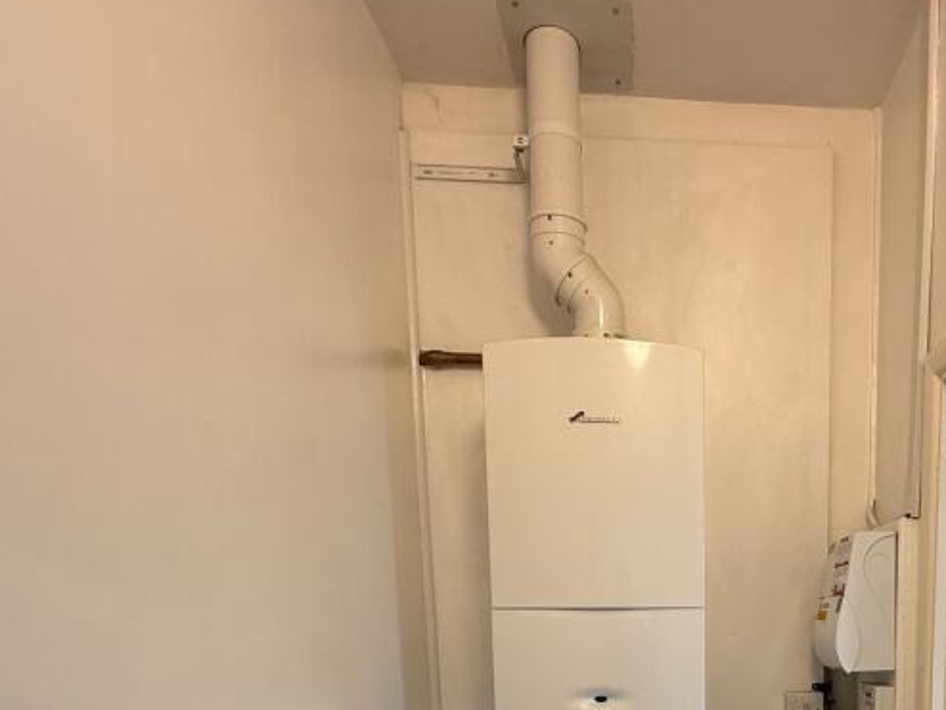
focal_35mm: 29
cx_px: 726
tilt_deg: -6.5
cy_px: 712
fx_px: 793
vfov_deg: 41.8
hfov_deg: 58.0
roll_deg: -0.1
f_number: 2.2
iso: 100
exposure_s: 1/99
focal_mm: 2.22
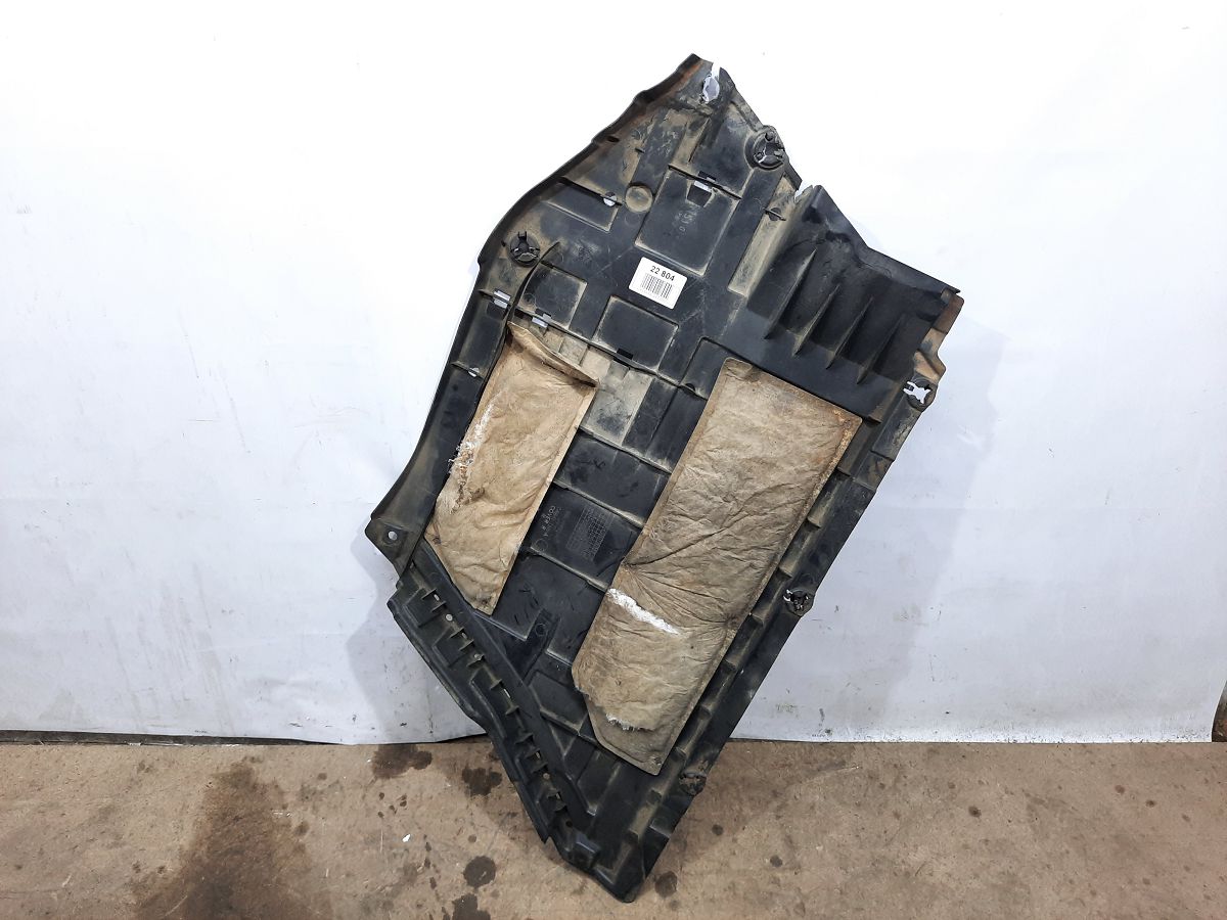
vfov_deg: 54.9
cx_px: 614
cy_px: 460
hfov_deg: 69.4
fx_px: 886
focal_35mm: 25
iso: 160
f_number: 2
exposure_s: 1/50
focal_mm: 4.6
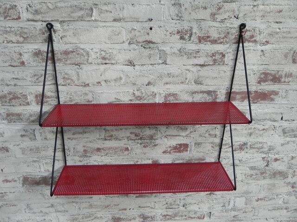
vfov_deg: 48.2
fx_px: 249
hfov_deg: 61.7
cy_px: 111
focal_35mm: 29
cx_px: 148
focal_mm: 5.2
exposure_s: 1/47.7
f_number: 2.8
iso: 160
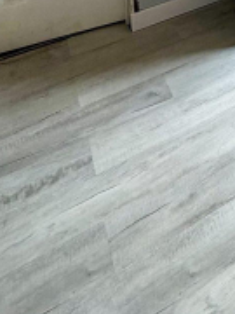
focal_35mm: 52
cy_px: -200
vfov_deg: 24.5
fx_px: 471
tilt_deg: -8.1
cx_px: 359
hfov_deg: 22.6
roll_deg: -0.3
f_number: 2.2
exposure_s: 1/60
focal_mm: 2.22
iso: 200
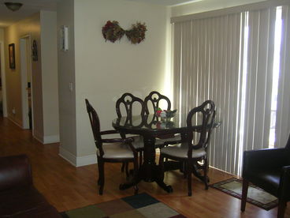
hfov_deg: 51.4
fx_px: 302
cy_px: 109
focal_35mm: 36
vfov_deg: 39.7
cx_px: 145
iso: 100
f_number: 2.8
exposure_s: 1/30
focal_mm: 5.6
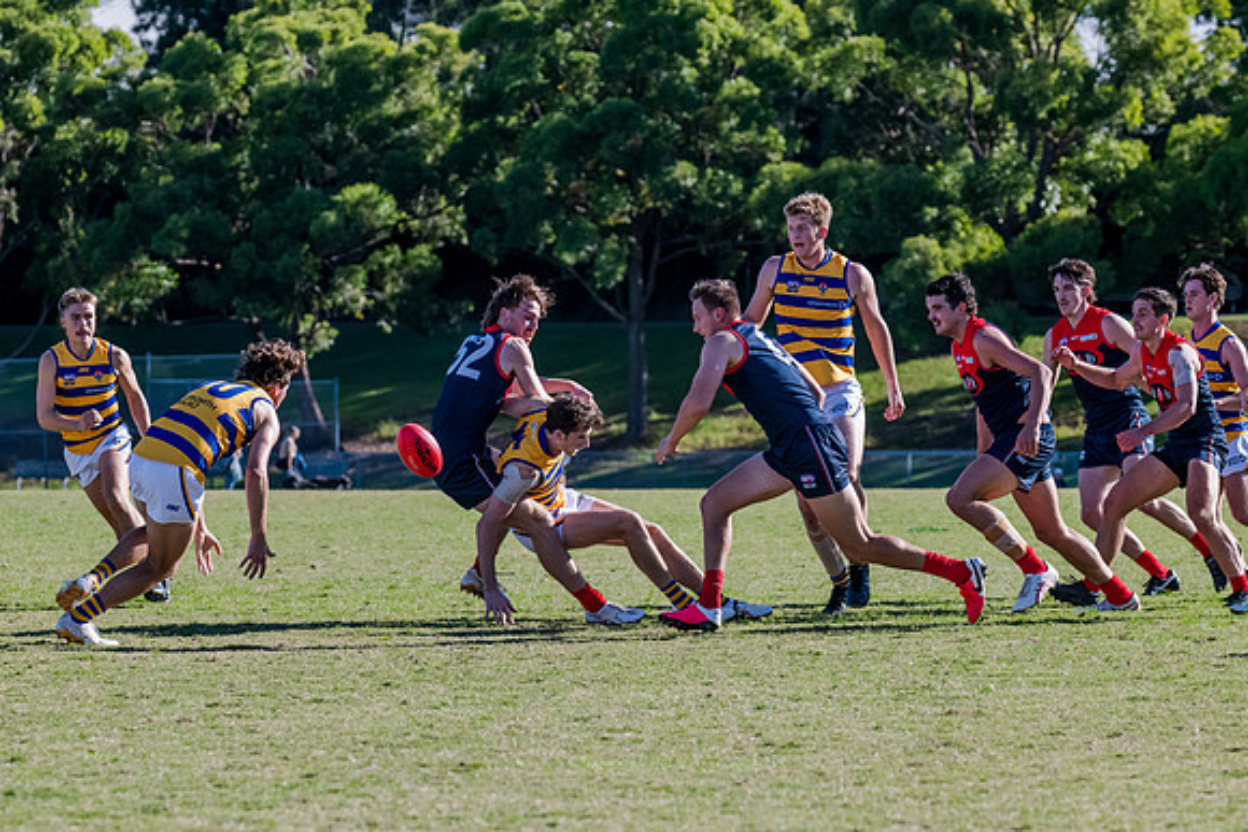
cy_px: 411
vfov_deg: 6.5
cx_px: 573
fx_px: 7382
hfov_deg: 9.7
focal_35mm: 213
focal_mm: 195
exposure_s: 1/2000
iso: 1000
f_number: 6.3
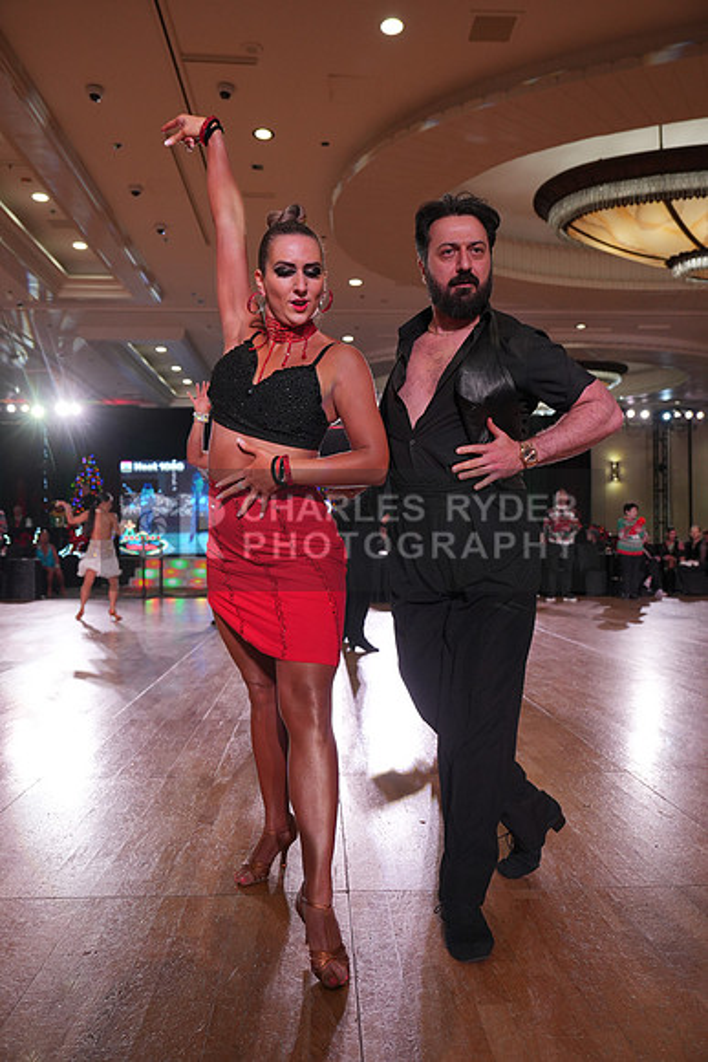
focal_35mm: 30
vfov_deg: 61.9
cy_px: 531
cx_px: 354
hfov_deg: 43.6
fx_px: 884
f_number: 4
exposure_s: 1/500
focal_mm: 30
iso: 1250
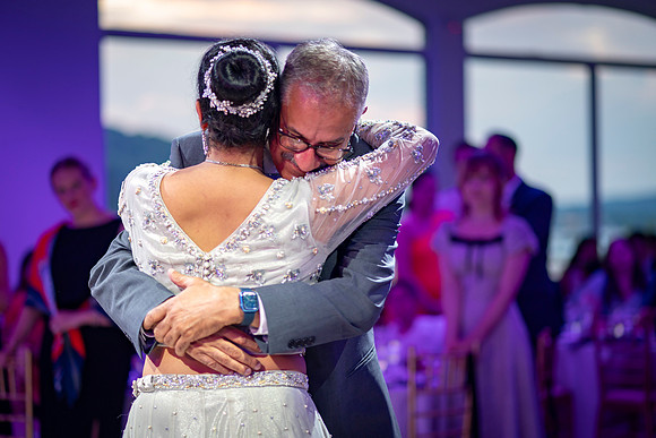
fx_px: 1649
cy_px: 220
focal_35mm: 90
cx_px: 328
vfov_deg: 15.1
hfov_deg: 22.5
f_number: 2
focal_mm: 85
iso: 500
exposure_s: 1/160
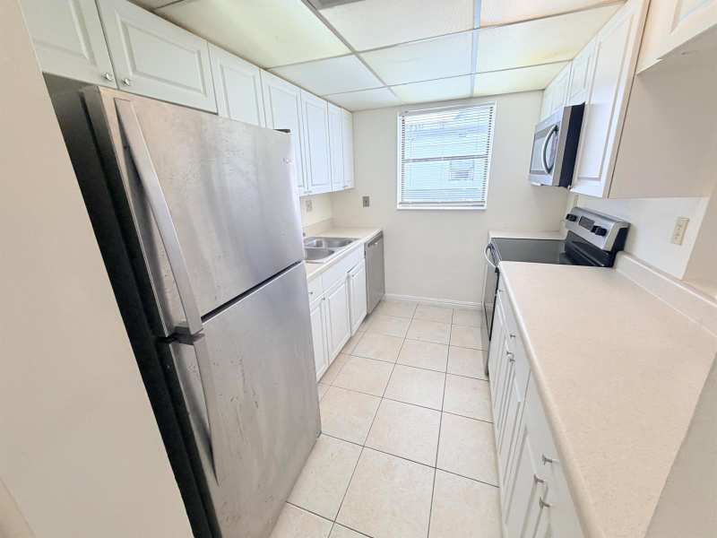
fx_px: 290
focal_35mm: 14
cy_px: 269
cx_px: 358
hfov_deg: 102.1
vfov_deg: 85.7
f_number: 2.2
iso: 100
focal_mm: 2.22
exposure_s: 1/120
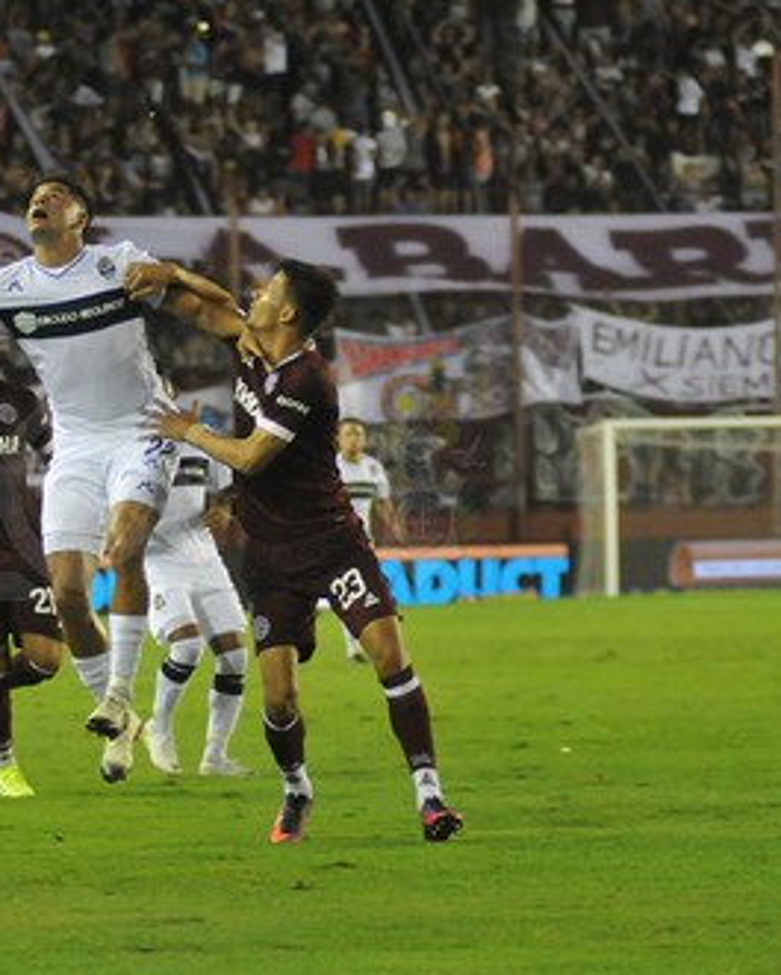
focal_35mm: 255
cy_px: 495
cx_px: 77
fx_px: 7364
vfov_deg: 7.6
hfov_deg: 6.1
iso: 1600
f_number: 2.8
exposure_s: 1/320
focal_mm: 100
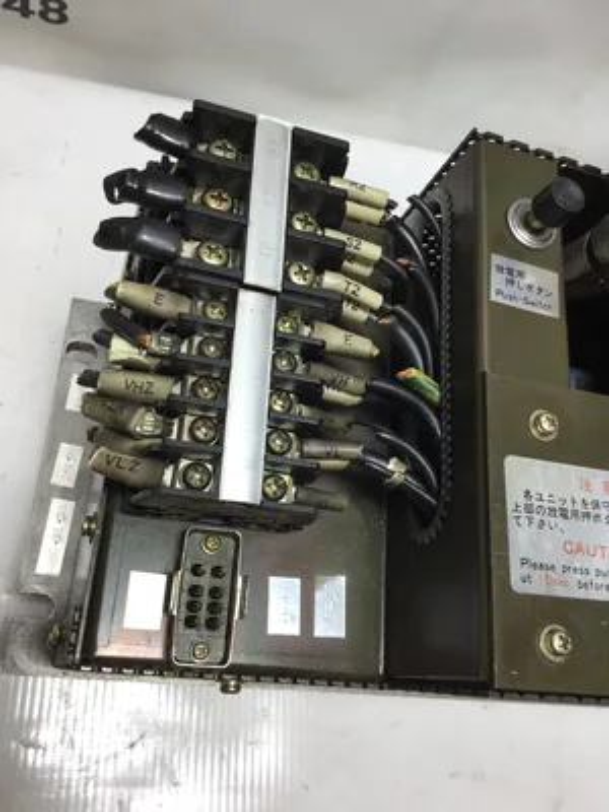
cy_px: 406
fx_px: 727
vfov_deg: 58.4
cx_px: 304
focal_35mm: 31
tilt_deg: -62.9
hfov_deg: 45.4
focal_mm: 3.3
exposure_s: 1/120
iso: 32
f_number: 2.4
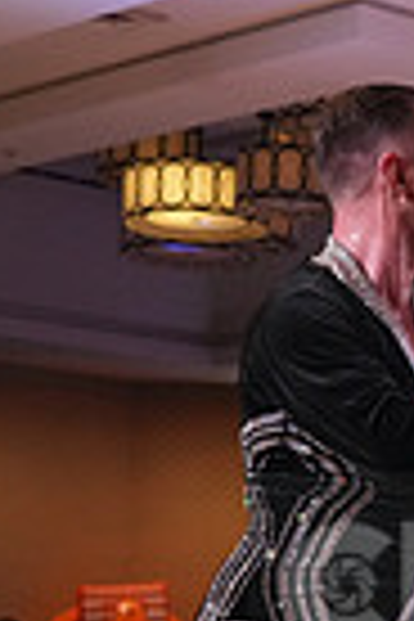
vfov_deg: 13.8
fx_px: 2536
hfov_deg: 8.9
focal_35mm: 147
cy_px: 592
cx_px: 738
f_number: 4
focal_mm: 35
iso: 2500
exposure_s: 1/500
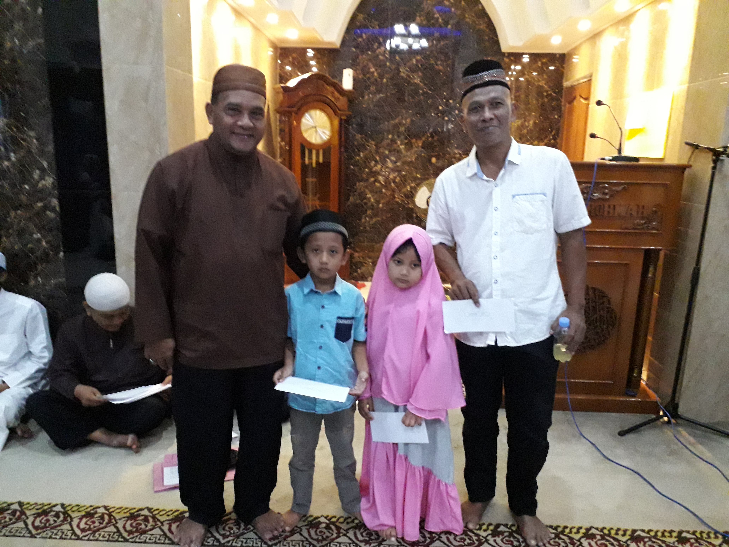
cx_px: 364
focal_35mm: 27
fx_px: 569
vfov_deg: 51.4
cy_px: 274
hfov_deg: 65.3
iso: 640
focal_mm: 3.6
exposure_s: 1/20
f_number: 1.9
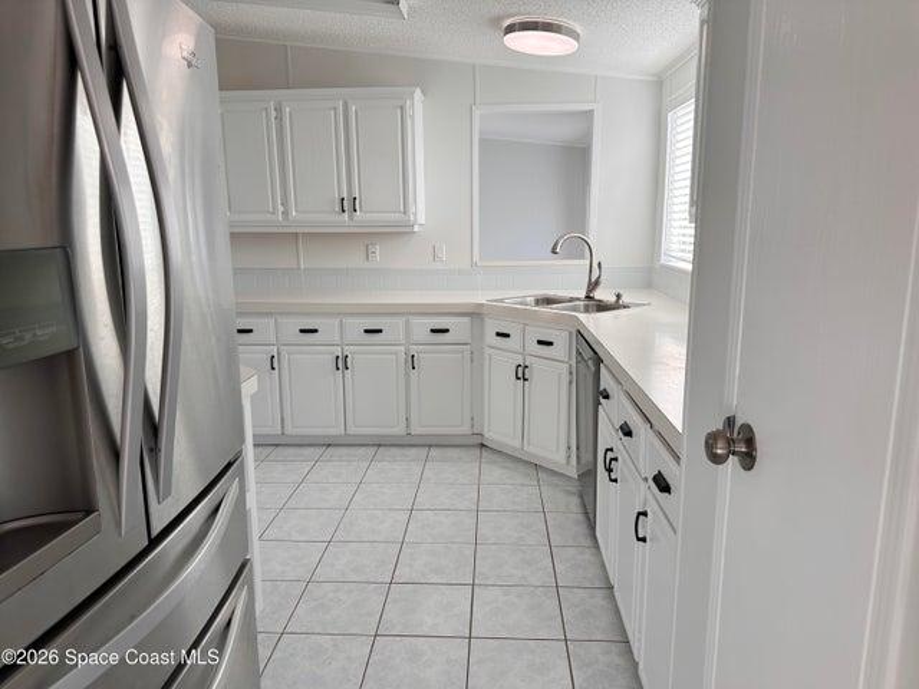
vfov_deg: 56.8
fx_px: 637
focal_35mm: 24
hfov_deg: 71.6
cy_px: 344
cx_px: 460
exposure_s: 1/354
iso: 80
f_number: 1.78
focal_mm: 6.86
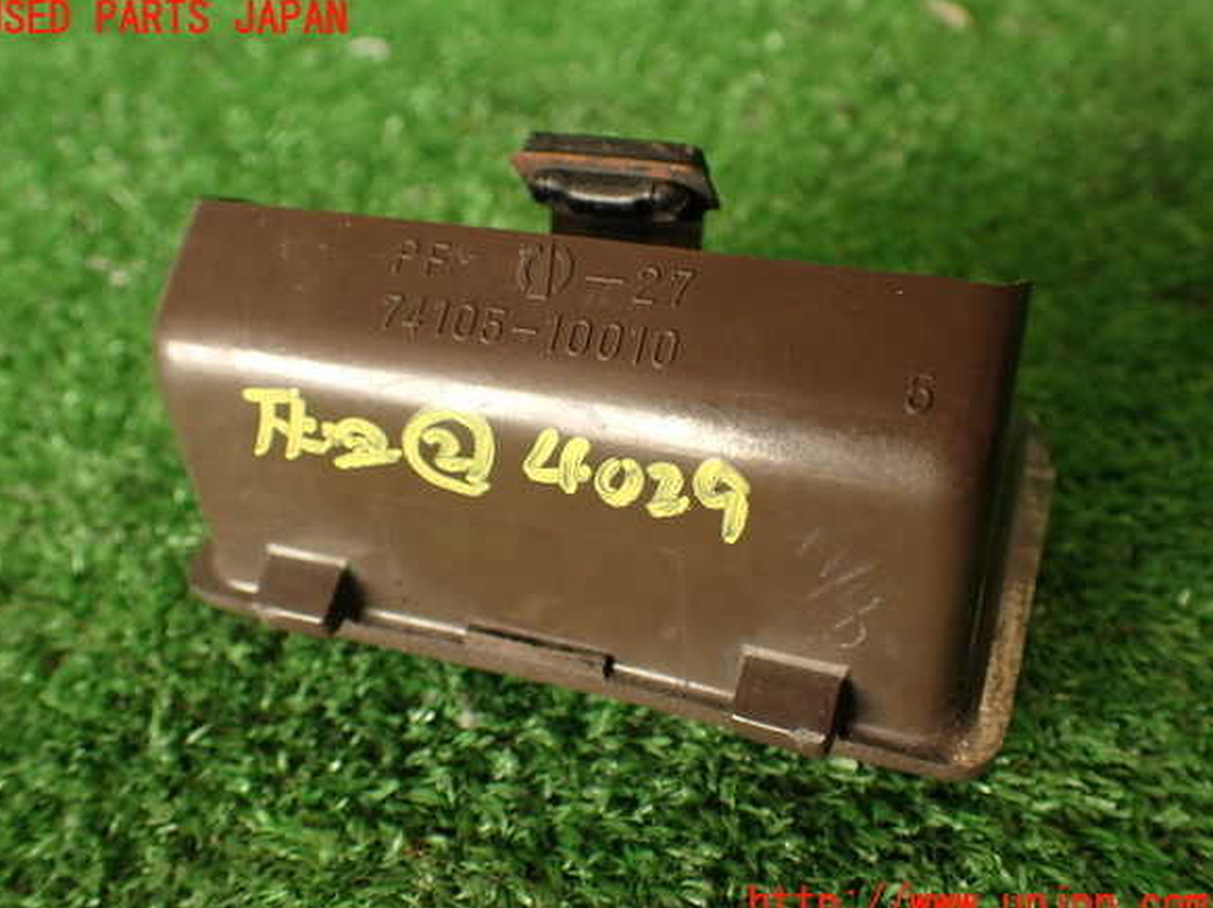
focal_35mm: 33
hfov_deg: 55.4
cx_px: 594
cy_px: 462
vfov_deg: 42.9
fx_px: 1156
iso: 160
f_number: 2.4
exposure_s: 1/60
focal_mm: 5.79
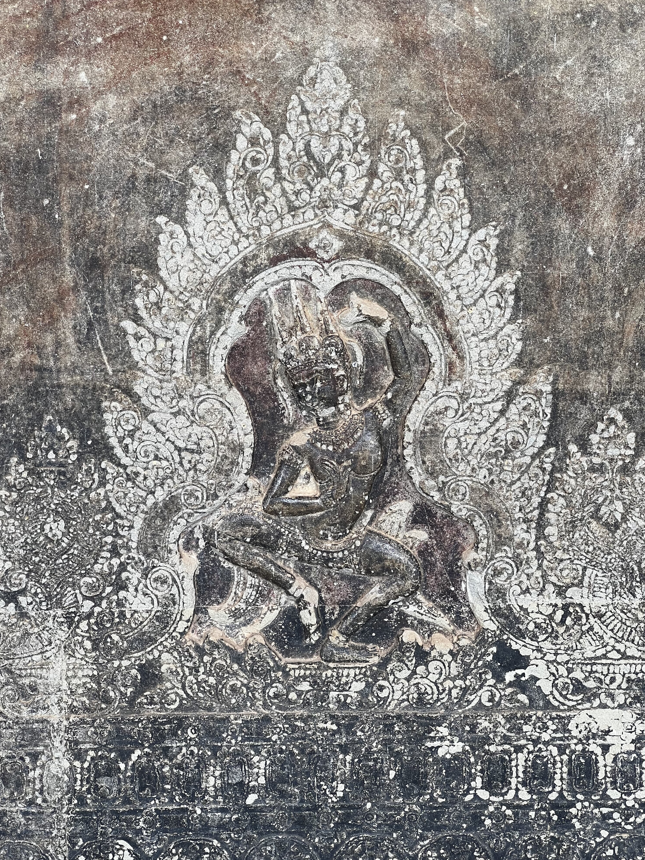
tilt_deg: -4.2
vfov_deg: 25.0
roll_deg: +0.3
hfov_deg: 18.9
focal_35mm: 78
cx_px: 321
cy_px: 427
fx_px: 1938
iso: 50
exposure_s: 1/99
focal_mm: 9
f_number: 2.8
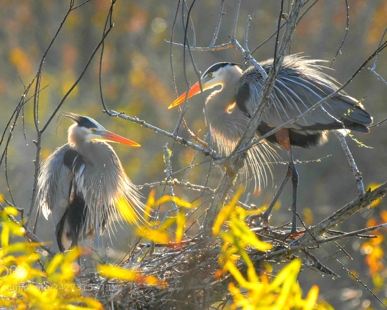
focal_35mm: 847
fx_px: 9701
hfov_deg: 2.3
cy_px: 155
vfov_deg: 1.8
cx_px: 185
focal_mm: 500
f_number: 6.3
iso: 8000
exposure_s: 1/8000
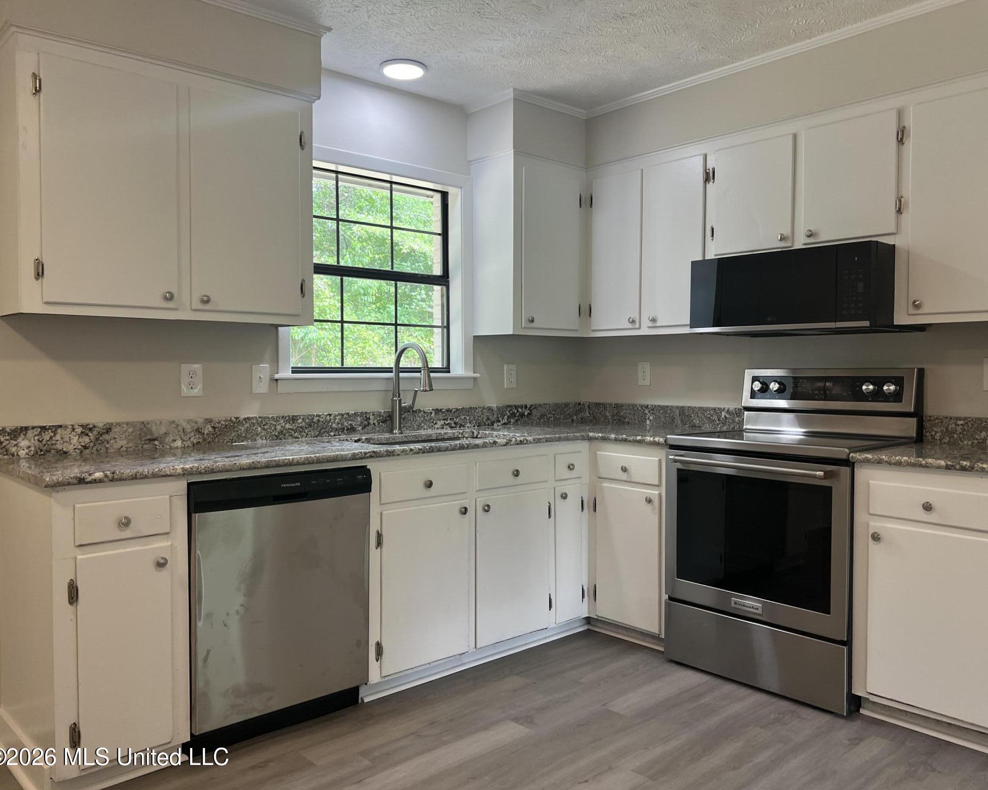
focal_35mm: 28
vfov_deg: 51.5
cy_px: 386
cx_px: 531
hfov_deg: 62.1
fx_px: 819
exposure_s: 1/120
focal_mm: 5.7
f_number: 1.5
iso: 80
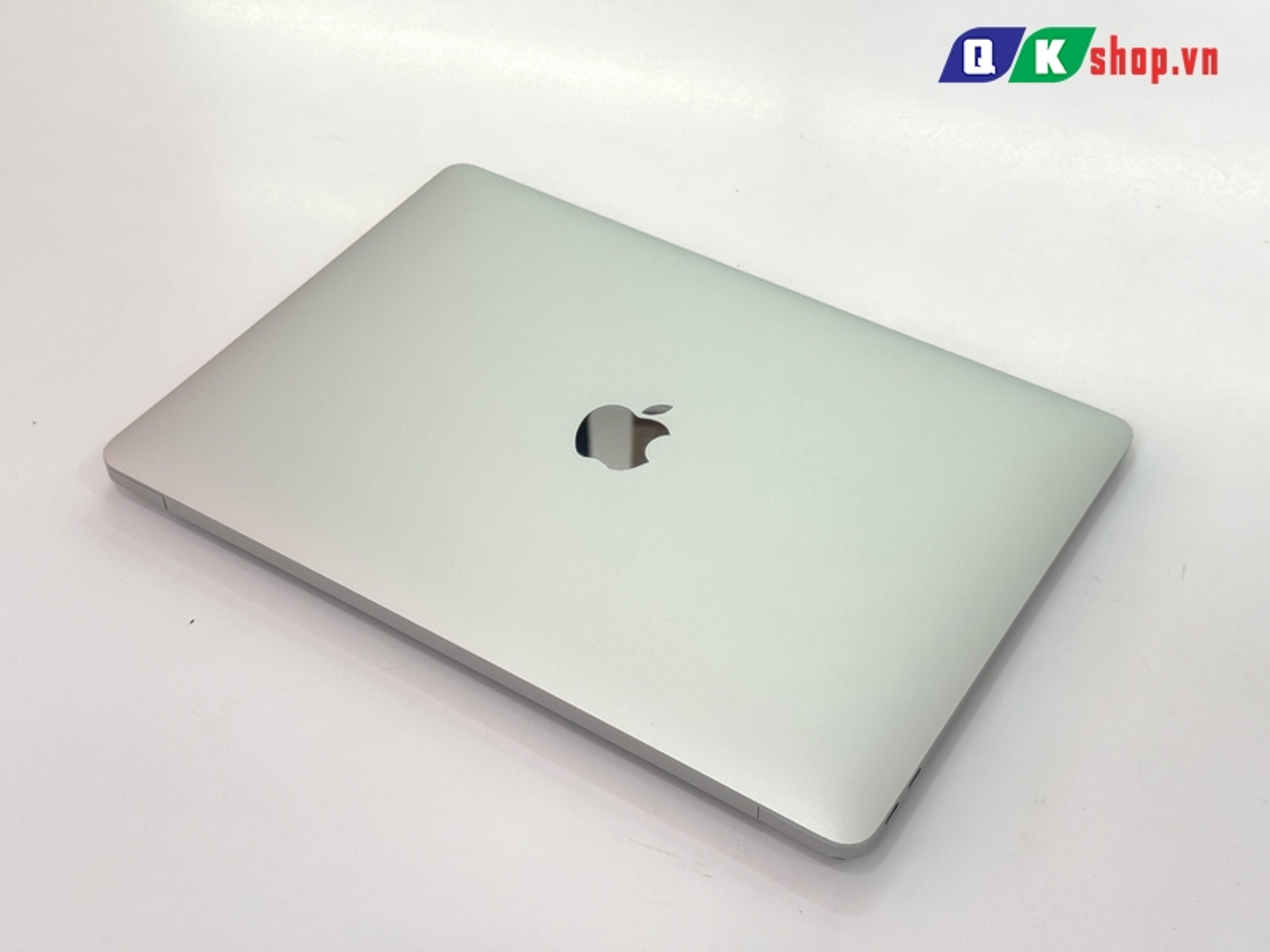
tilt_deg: -46.4
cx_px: 635
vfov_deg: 30.3
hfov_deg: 39.7
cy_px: 476
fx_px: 1761
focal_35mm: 48
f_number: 1.78
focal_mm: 6.76
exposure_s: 1/292
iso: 64
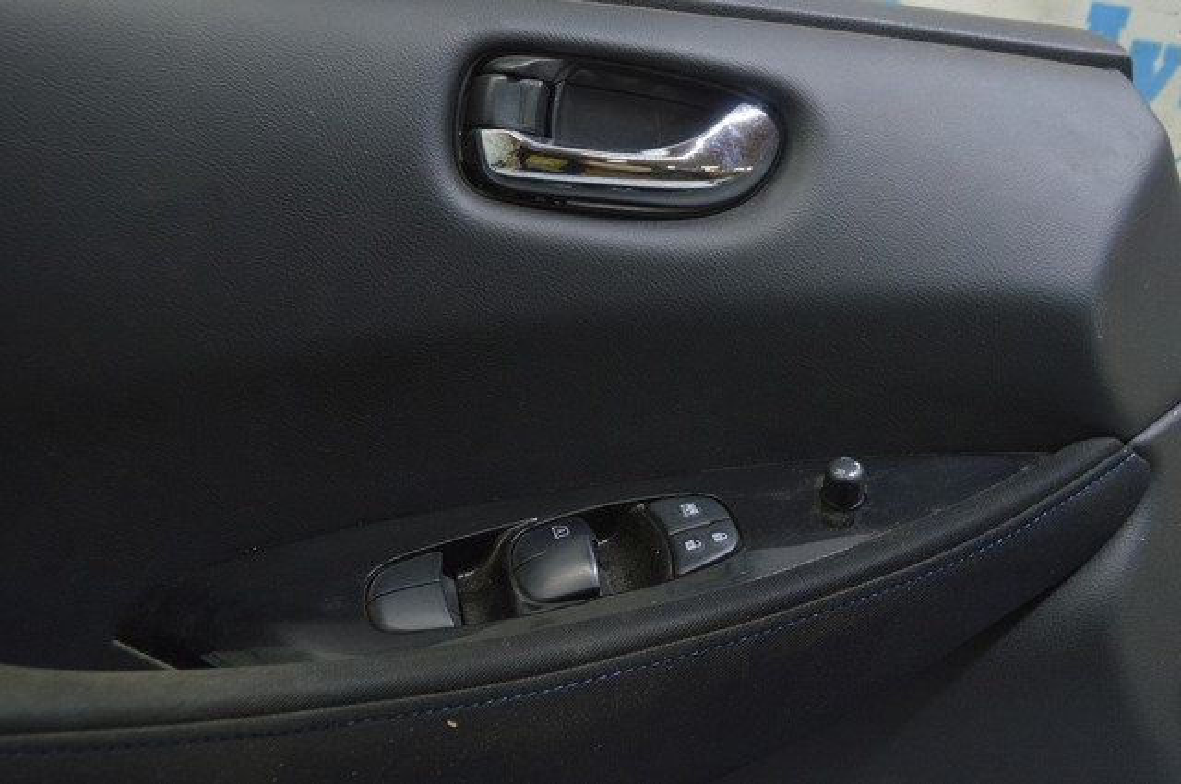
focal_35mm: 32
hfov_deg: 59.6
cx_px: 590
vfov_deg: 41.6
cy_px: 392
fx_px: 1032
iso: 400
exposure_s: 1/20
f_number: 5.6
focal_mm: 21
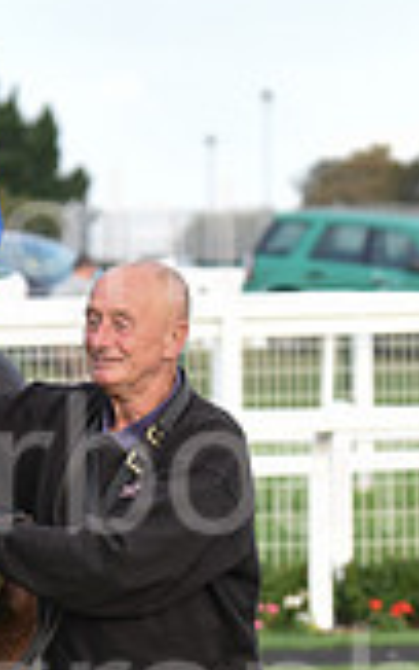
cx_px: 12
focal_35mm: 355
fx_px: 6480
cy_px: 504
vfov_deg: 5.9
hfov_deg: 3.7
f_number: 4
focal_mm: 98
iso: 1600
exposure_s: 1/1000
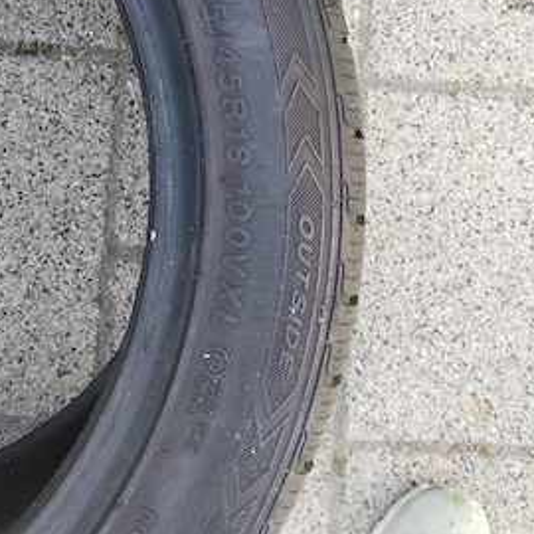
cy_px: 142
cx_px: 253
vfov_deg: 46.9
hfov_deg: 48.4
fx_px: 593
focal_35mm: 34
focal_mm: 4.75
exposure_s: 1/100
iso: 118
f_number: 1.8
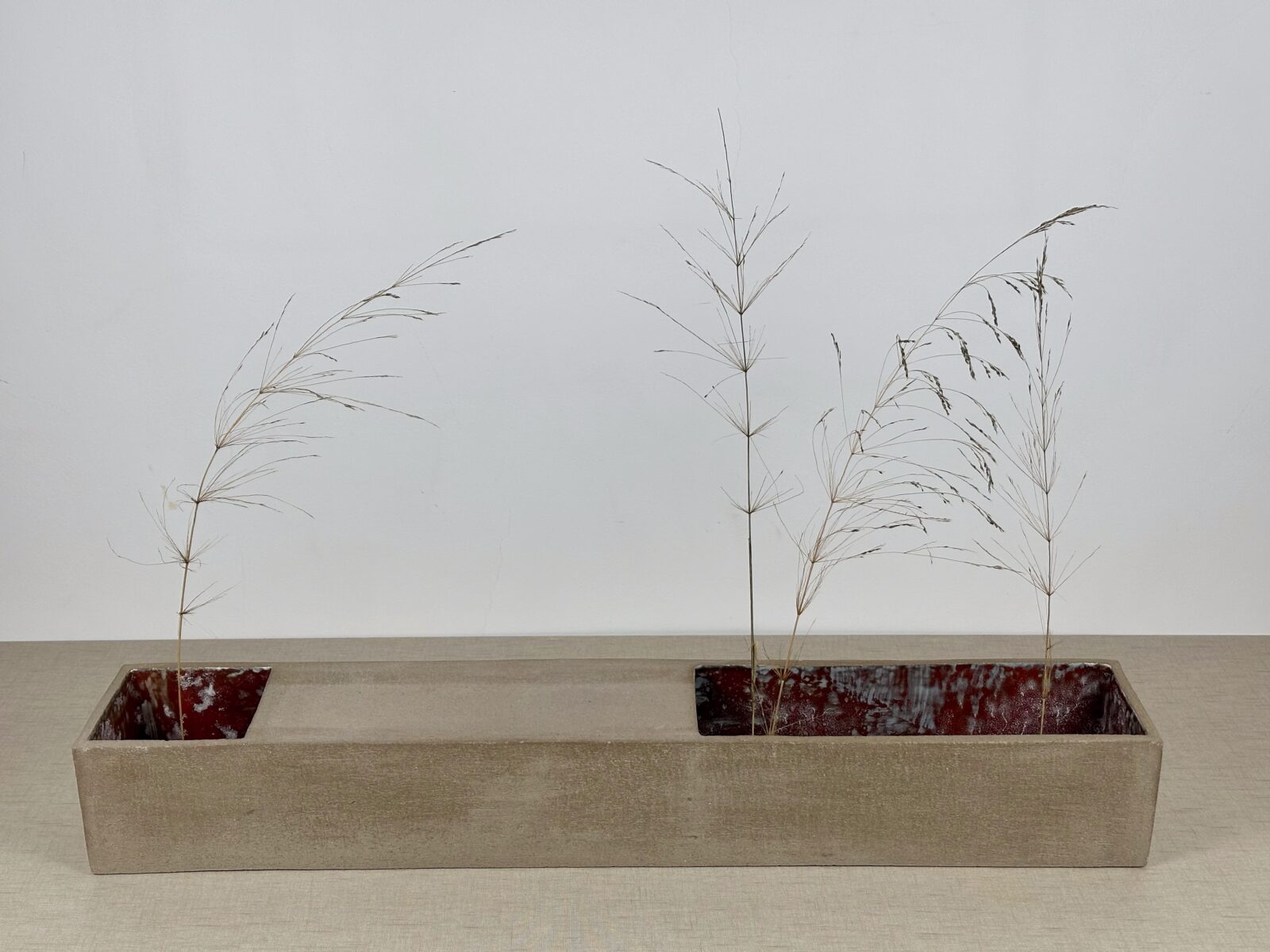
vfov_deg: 30.3
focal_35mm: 48
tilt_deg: -22.3
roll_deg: +1.8
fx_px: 1761
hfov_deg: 39.7
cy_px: 476
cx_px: 635
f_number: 1.78
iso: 50
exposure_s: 1/233
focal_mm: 6.86
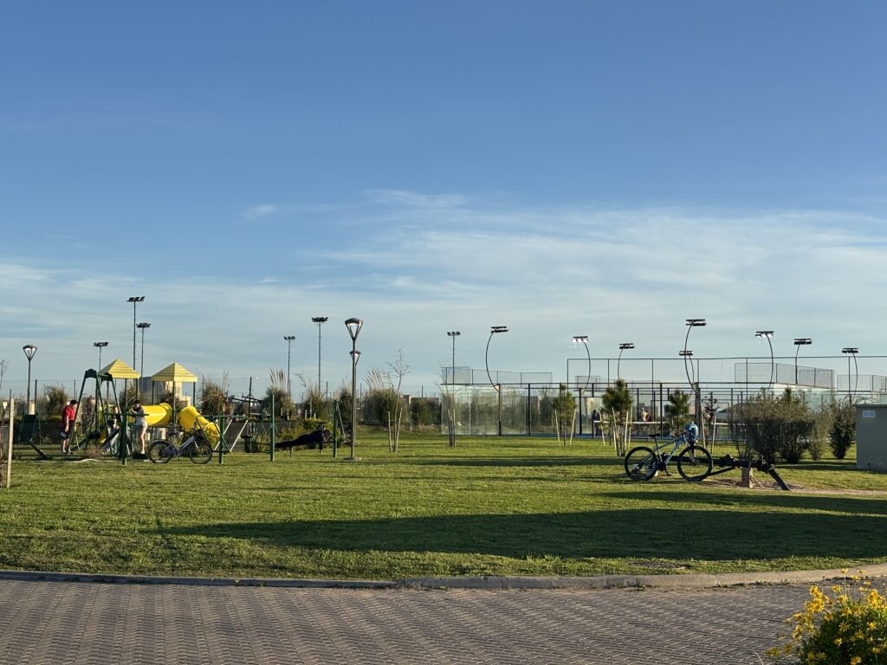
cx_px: 444
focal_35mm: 52
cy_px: 332
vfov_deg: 28.0
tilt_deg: +4.3
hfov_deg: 36.8
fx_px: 1332
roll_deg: -0.8
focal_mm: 5.96
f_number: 1.6
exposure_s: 1/1751
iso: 32
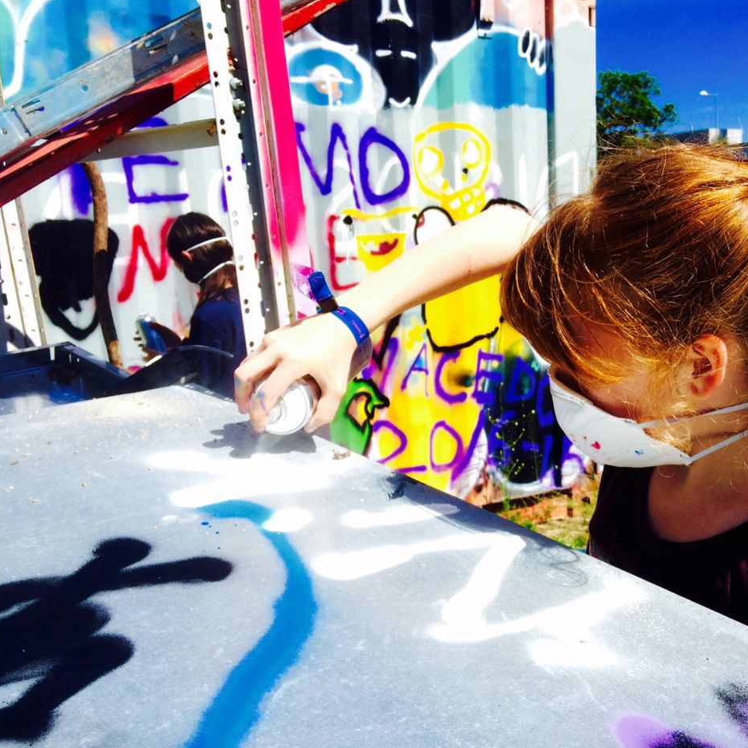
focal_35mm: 35
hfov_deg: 46.5
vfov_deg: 47.2
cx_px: 501
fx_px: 856
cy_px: 377
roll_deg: +2.2
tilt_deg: -9.5
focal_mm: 4.15
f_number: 2.2
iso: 32
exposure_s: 1/1282
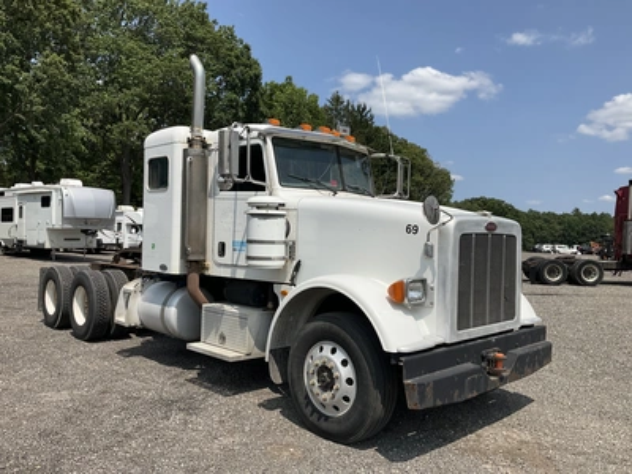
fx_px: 529
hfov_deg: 61.7
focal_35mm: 29
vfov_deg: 48.2
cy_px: 237
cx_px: 316
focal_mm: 3
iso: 25
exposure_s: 1/2959
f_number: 1.8
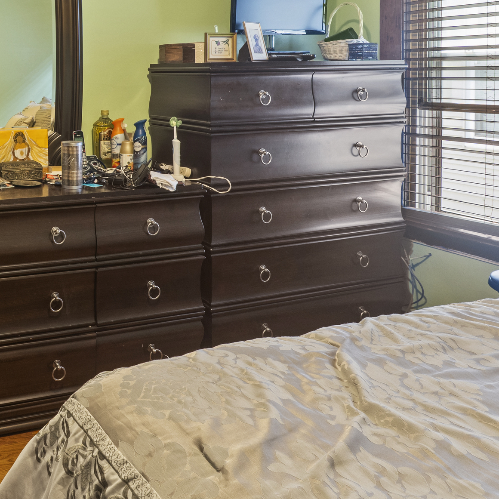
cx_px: 14
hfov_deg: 40.0
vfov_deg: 43.1
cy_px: 111
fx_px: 605
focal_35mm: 37
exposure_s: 1
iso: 200
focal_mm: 11
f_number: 6.3
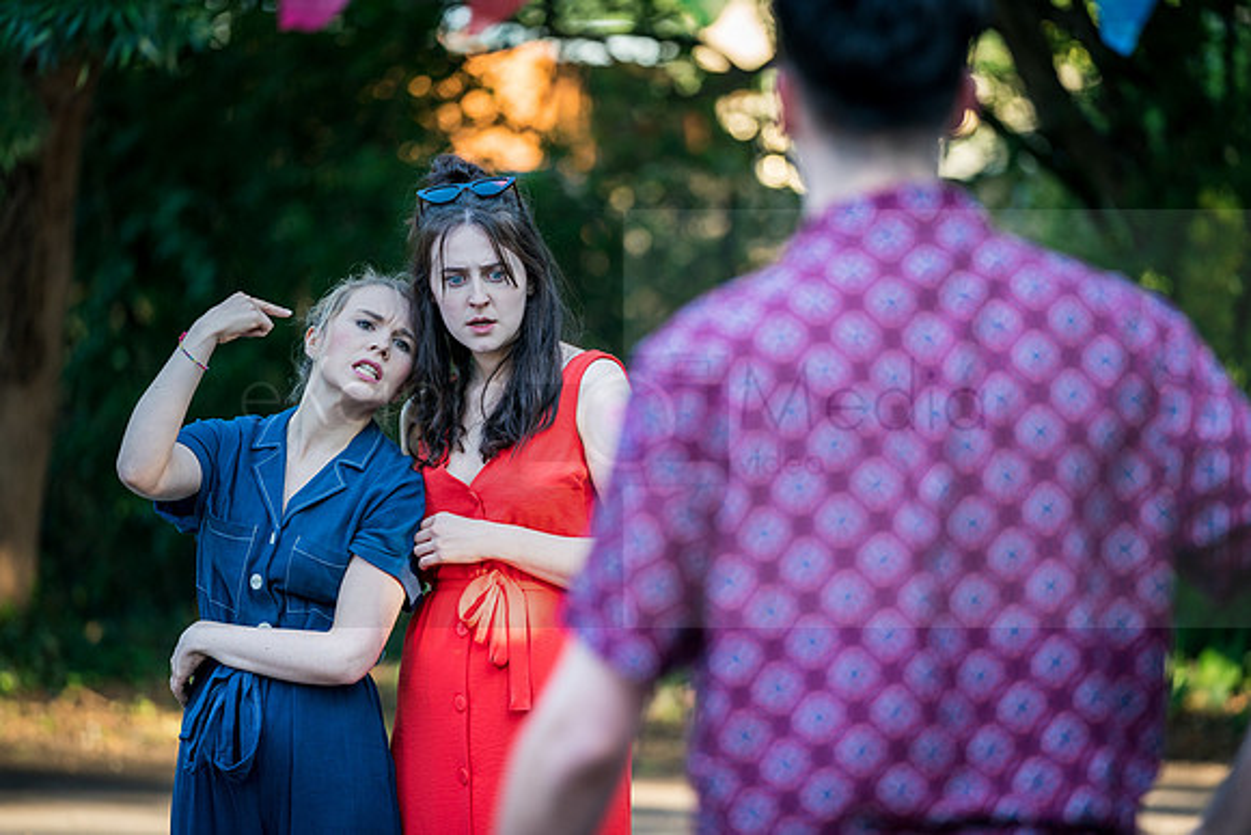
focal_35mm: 177
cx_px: 650
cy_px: 451
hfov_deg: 11.6
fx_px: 6161
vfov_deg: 7.8
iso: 200
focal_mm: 158
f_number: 2.8
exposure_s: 1/160
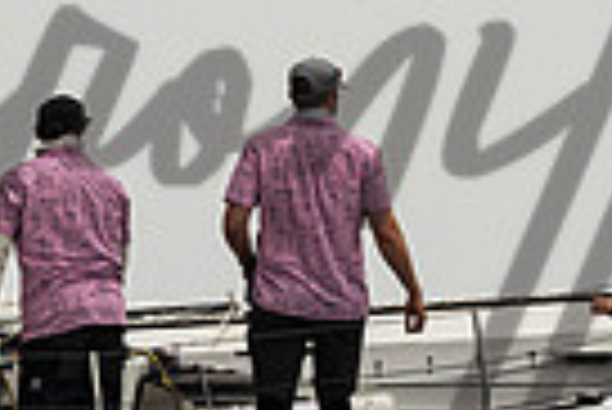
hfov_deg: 1.1
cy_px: 48
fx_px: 32964
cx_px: 309
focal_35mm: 1937
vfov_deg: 0.7
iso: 500
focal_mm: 400
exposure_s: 1/1000
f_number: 13
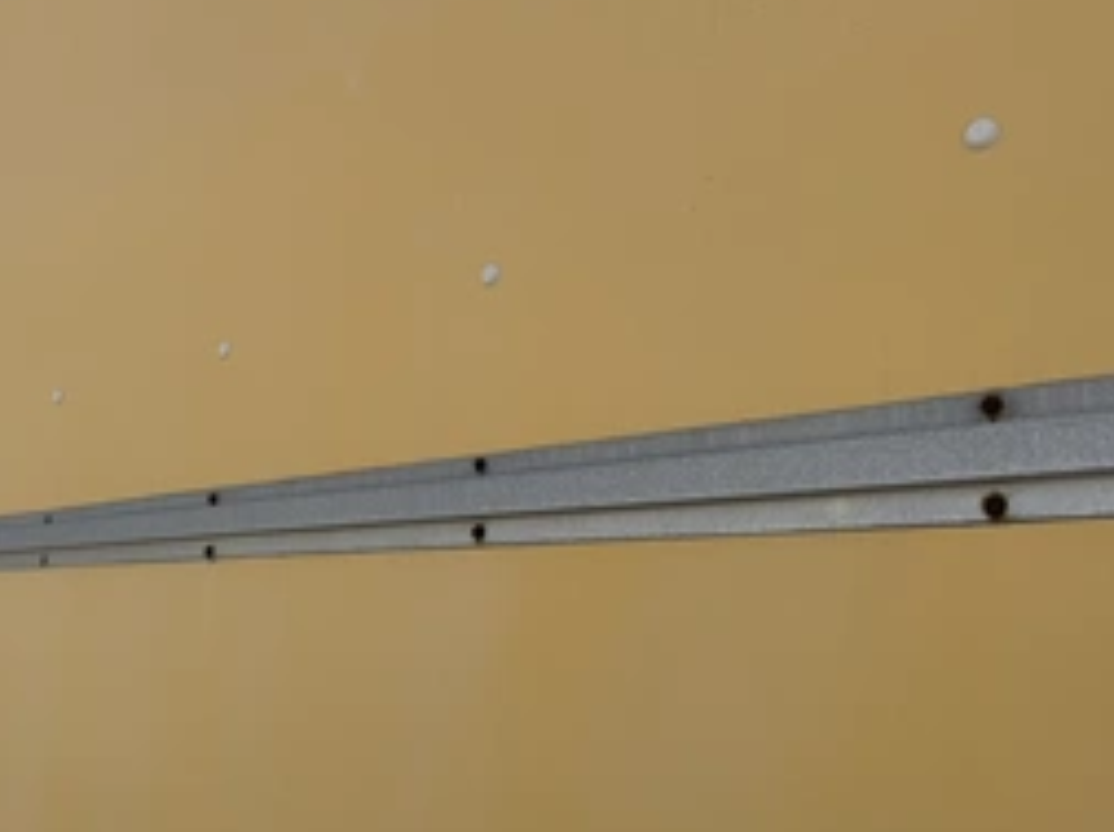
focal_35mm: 38
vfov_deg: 37.6
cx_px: 238
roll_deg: -6.8
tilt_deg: +10.9
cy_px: 449
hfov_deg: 46.7
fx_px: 1221
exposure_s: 1/2370
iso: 80
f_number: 1.78
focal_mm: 6.76
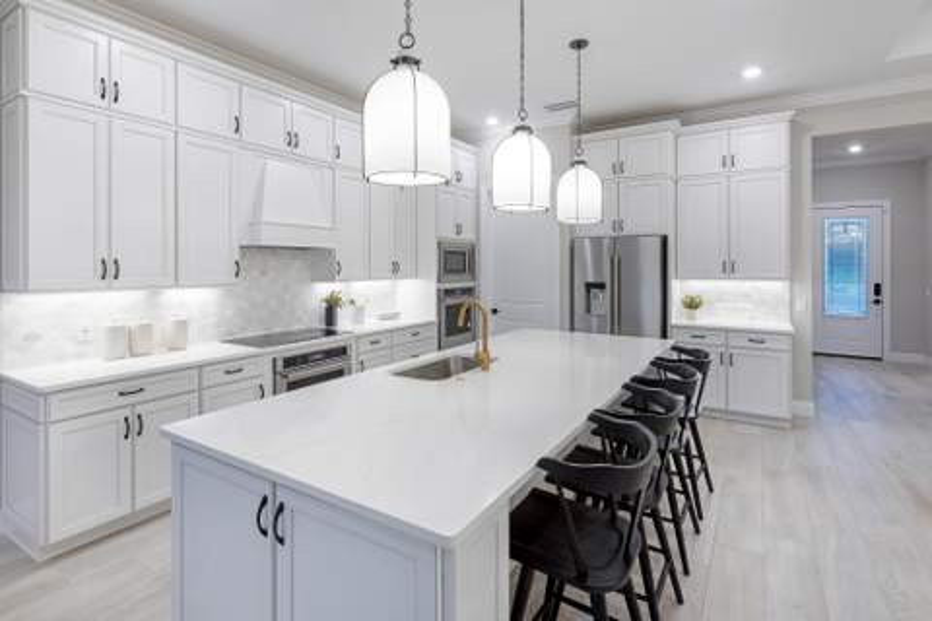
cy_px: 310
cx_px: 466
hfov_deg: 90.0
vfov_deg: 67.4
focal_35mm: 18
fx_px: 466
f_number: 11
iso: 100
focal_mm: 18
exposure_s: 1/2.5
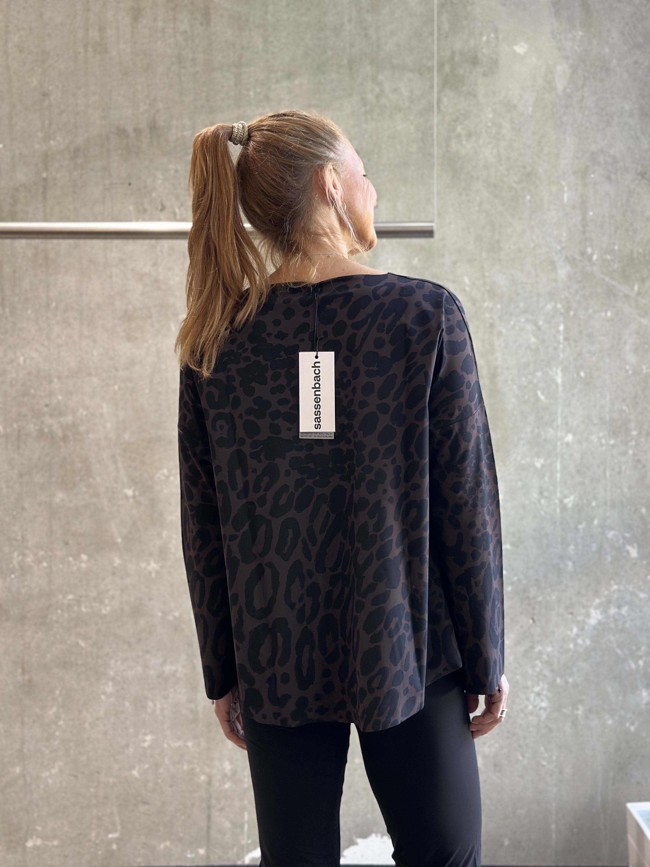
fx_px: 1202
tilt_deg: -2.2
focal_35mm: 48
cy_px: 434
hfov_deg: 30.3
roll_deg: +1.0
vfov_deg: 39.7
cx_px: 325
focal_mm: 6.86
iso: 125
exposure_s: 1/100
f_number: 1.78
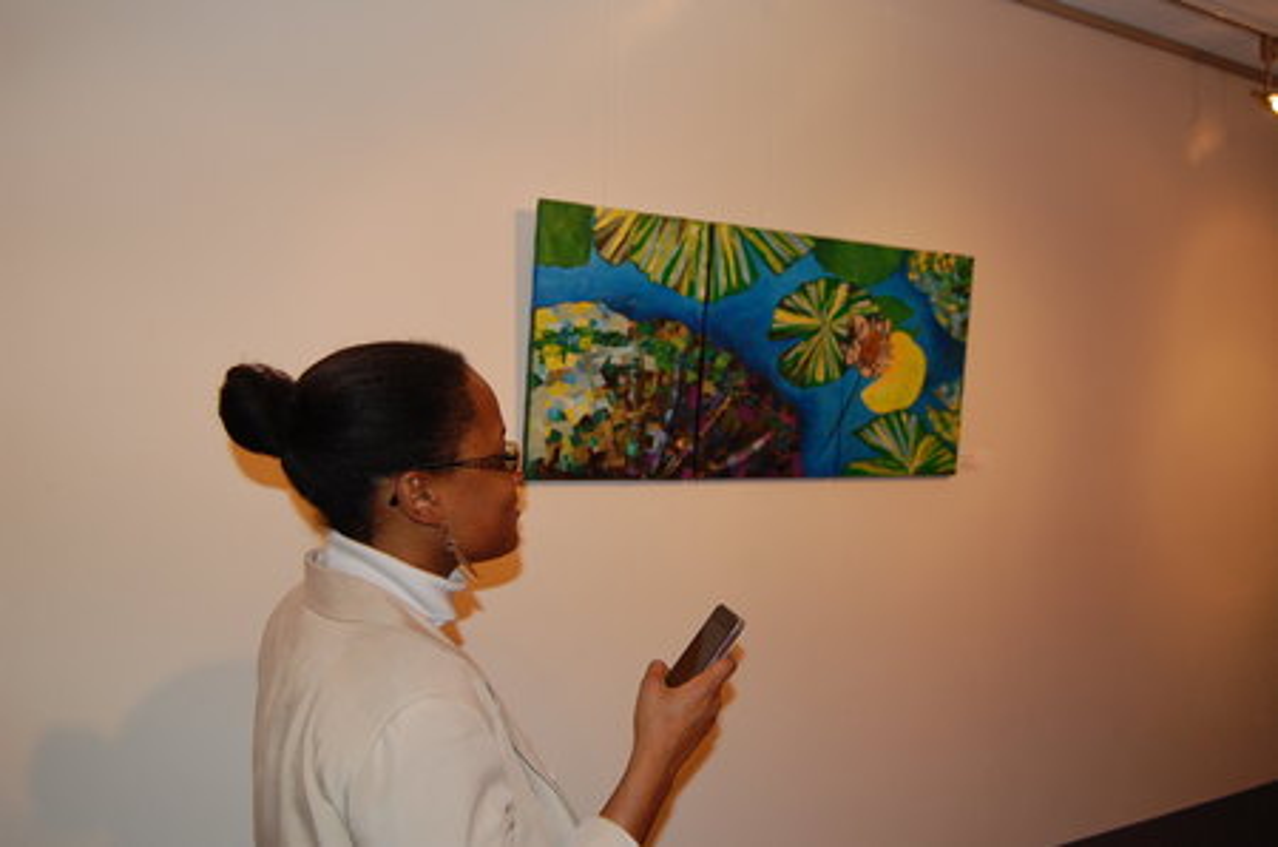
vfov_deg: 39.8
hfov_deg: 57.3
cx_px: 639
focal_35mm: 33
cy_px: 424
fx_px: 1169
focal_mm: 22
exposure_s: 1/60
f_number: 3.8
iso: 400
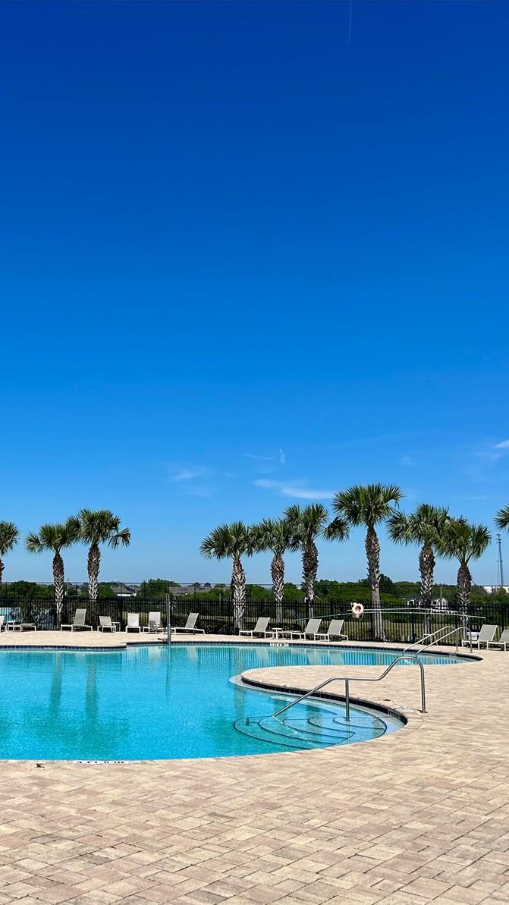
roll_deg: +0.5
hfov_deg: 30.4
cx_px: 98
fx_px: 912
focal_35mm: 38
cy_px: 454
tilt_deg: +9.6
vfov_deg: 52.8
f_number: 1.5
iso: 50
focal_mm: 5.7
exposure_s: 1/7463
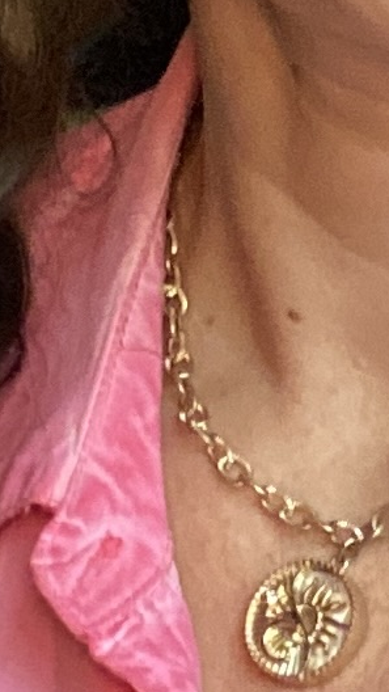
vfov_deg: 11.2
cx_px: 363
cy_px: 173
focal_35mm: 191
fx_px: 3502
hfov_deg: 6.3
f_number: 2.2
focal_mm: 2.71
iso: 400
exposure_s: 1/40
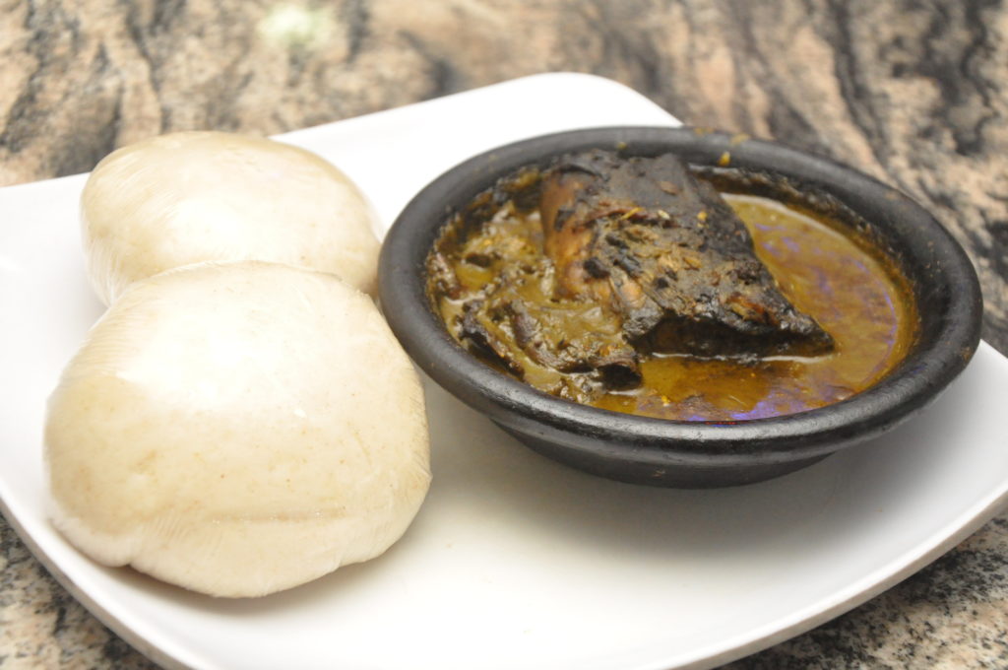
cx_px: 504
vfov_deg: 18.1
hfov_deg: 27.0
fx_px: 2097
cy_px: 335
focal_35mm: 75
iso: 2500
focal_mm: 50
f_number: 6.3
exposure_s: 1/250
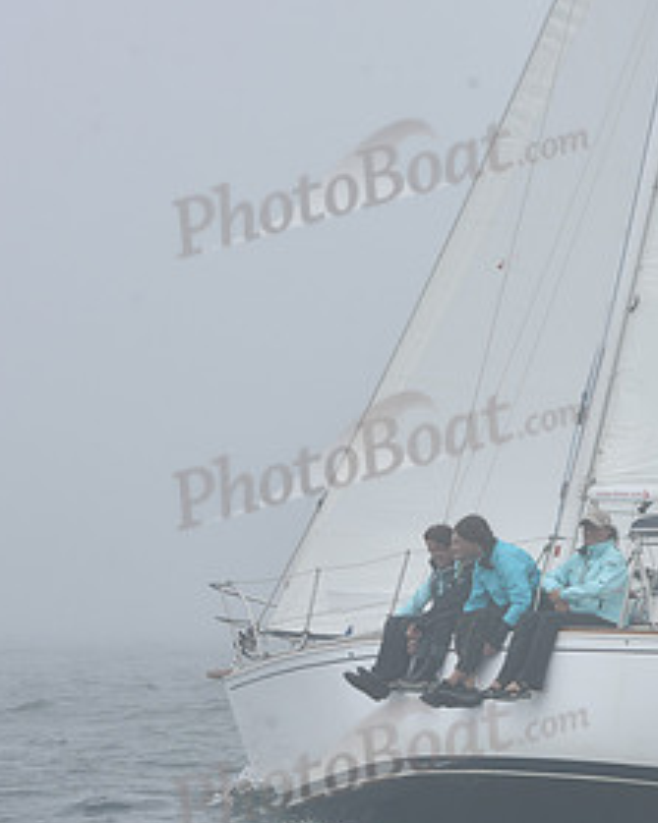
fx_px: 3897
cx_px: 744
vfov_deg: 12.0
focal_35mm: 160
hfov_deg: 9.5
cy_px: 565
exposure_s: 1/800
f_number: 10
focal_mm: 82
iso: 250
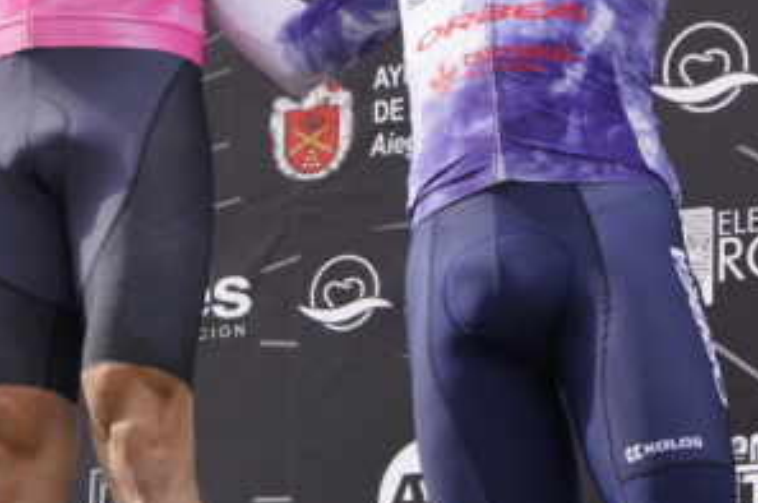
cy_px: -117
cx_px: 296
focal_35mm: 252
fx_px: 5297
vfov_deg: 5.4
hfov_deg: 8.2
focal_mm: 58
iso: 200
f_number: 4
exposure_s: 1/1000
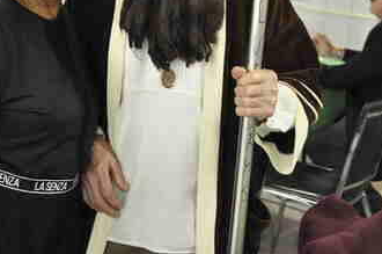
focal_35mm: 93
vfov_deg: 14.5
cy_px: 10
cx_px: 168
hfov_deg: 21.9
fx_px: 985
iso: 2500
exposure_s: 1/40
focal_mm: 32
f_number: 5
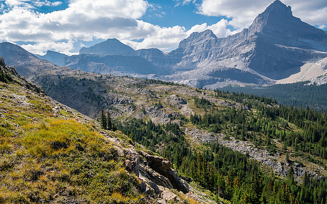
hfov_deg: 66.4
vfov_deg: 44.5
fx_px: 249
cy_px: 100
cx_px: 153
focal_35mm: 28
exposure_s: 1/160
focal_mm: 12
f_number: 8
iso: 200
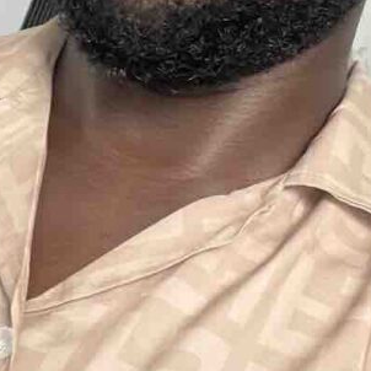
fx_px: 1091
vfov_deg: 18.4
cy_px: -60
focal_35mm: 90
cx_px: 205
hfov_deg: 19.3
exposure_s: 1/35
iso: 400
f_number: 2.2
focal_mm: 2.71
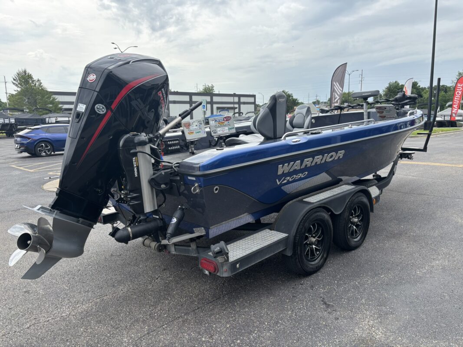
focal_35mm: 26
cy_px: 174
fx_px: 348
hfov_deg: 67.3
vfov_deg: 53.1
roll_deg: +0.9
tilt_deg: -9.4
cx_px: 232
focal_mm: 5.96
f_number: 1.6
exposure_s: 1/1477
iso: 50
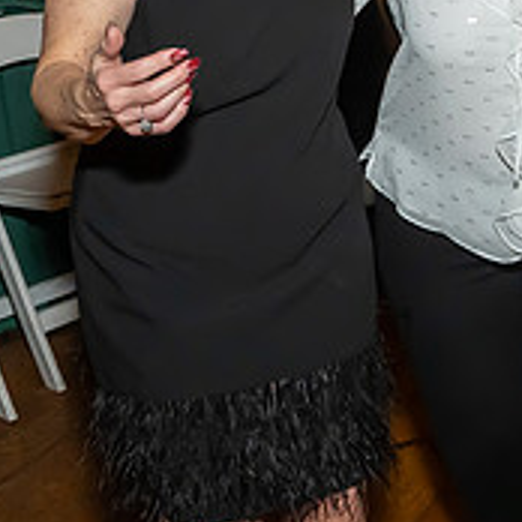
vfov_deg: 18.8
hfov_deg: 18.6
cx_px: 598
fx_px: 1518
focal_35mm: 89
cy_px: -43
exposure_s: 1/250
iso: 640
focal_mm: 17
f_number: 7.1
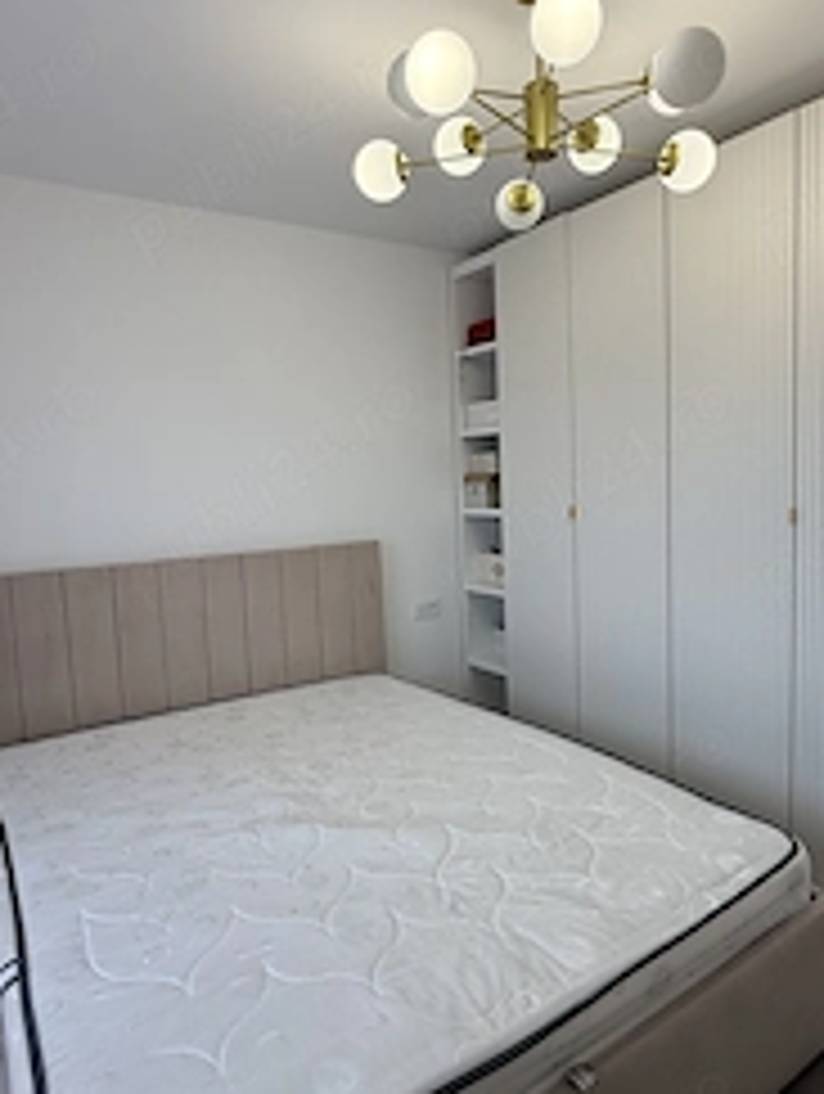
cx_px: 428
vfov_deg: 73.8
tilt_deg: -4.8
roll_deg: +2.0
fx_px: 728
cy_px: 563
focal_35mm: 23
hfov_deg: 59.0
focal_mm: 2.22
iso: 64
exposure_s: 1/142
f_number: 2.2
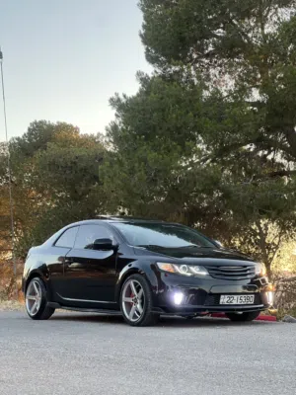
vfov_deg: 25.3
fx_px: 878
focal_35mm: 77
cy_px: 198
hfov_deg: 19.1
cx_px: 148
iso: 160
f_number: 2.8
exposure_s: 1/121
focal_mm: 9
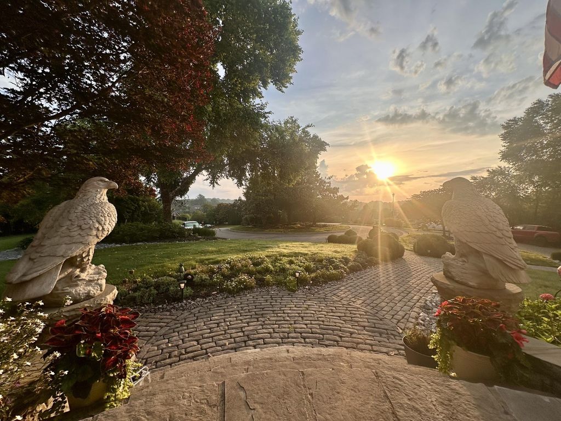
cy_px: 210
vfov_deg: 85.7
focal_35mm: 14
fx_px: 227
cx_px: 280
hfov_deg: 102.1
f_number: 2.2
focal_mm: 2.22
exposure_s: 1/963
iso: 40
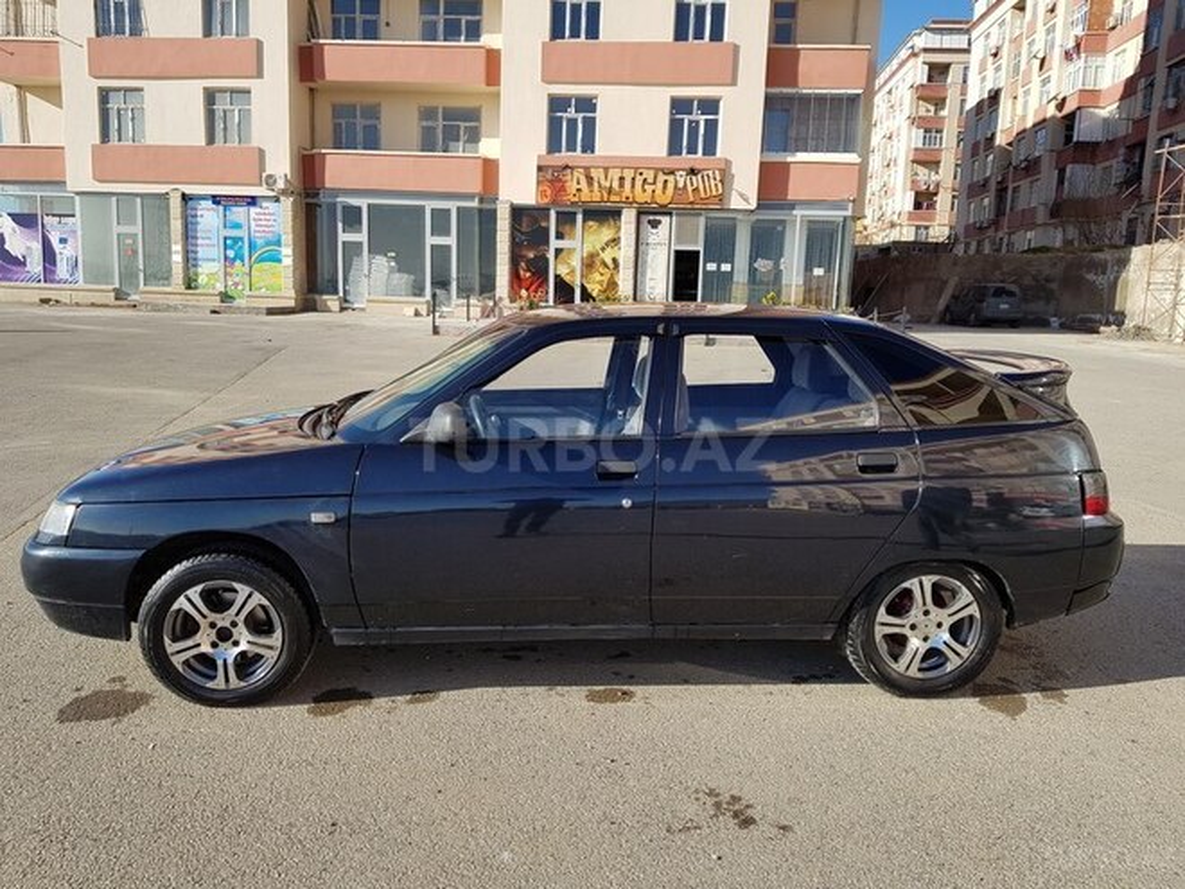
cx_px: 592
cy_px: 444
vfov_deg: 53.1
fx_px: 890
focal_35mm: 26
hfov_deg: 67.3
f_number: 1.7
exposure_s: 1/1728
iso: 40
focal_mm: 4.2
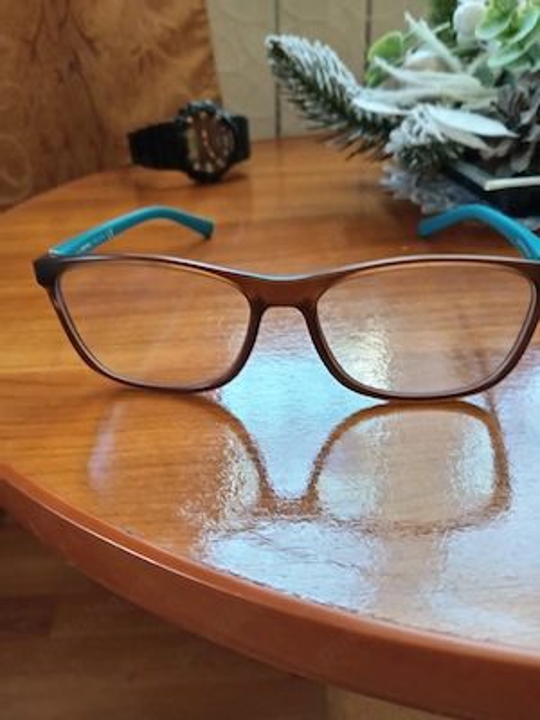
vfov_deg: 65.3
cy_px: 360
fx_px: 562
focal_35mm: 27
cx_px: 270
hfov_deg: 51.4
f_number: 1.8
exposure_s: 1/25
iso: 590
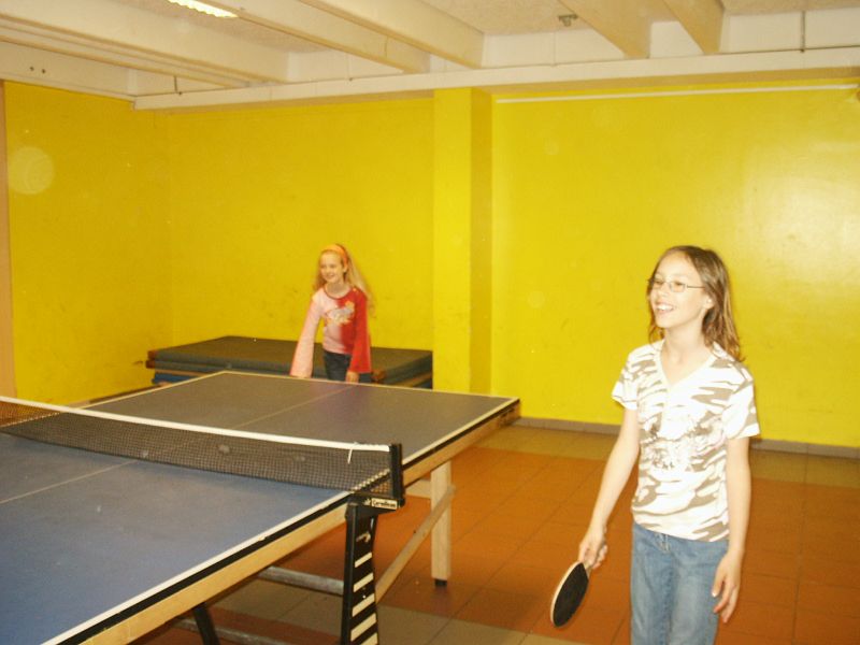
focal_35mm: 35
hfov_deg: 52.6
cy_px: 322
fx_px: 870
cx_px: 430
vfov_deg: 40.7
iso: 200
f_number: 3
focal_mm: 7.18
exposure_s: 1/45
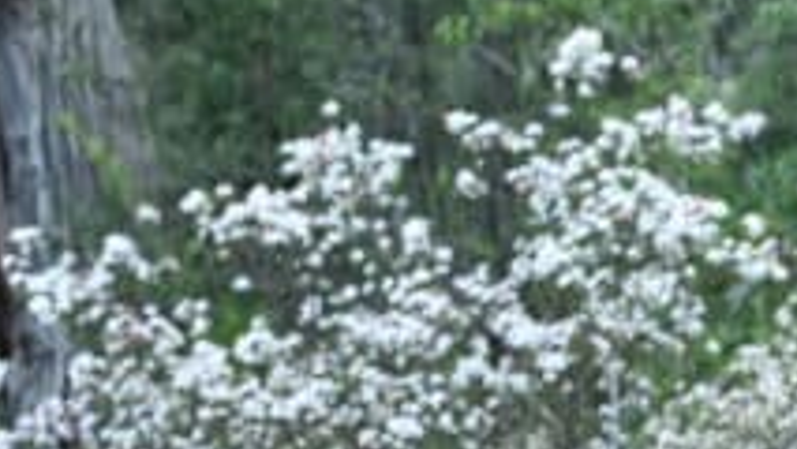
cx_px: 1890
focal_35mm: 201
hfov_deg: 9.6
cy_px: 724
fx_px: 4249
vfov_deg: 6.0
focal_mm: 40
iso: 200
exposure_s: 1/125
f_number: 5.6
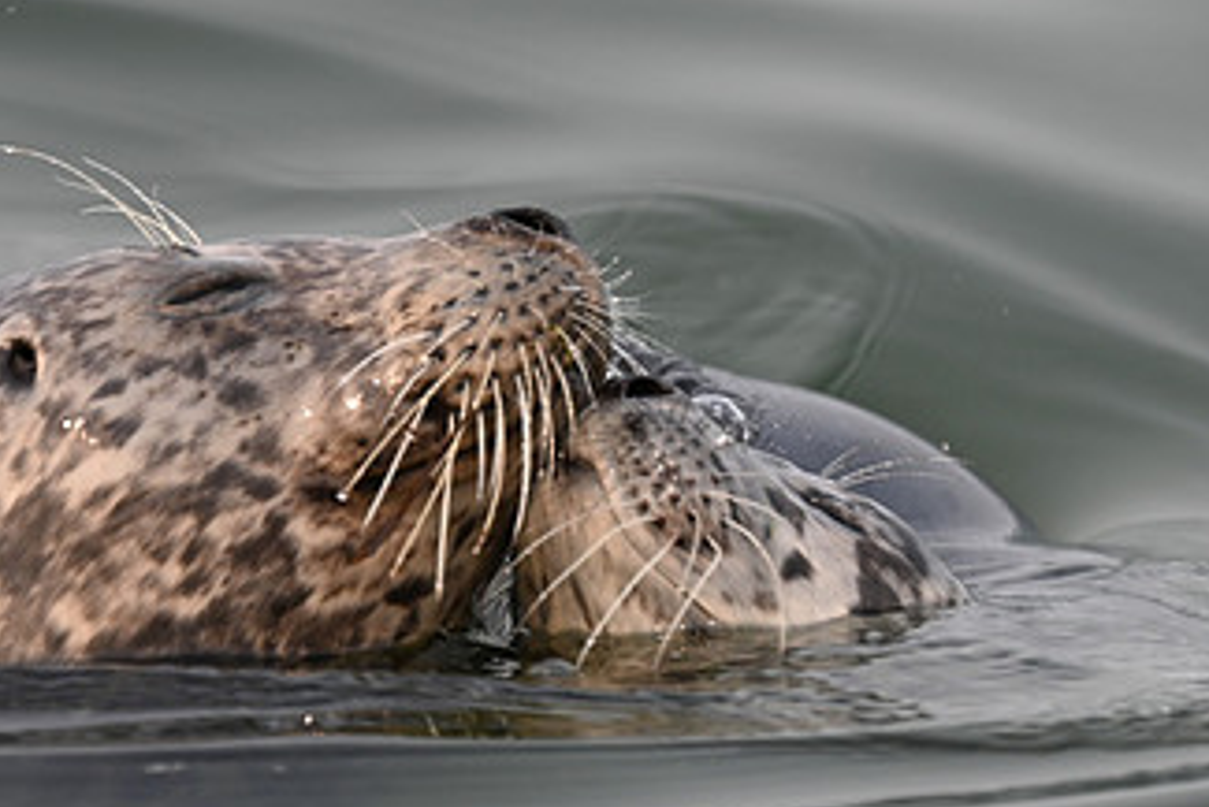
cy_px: 474
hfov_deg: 1.4
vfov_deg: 1.0
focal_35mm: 1427
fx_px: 47942
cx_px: 599
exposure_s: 1/800
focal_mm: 800
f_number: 6.3
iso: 280
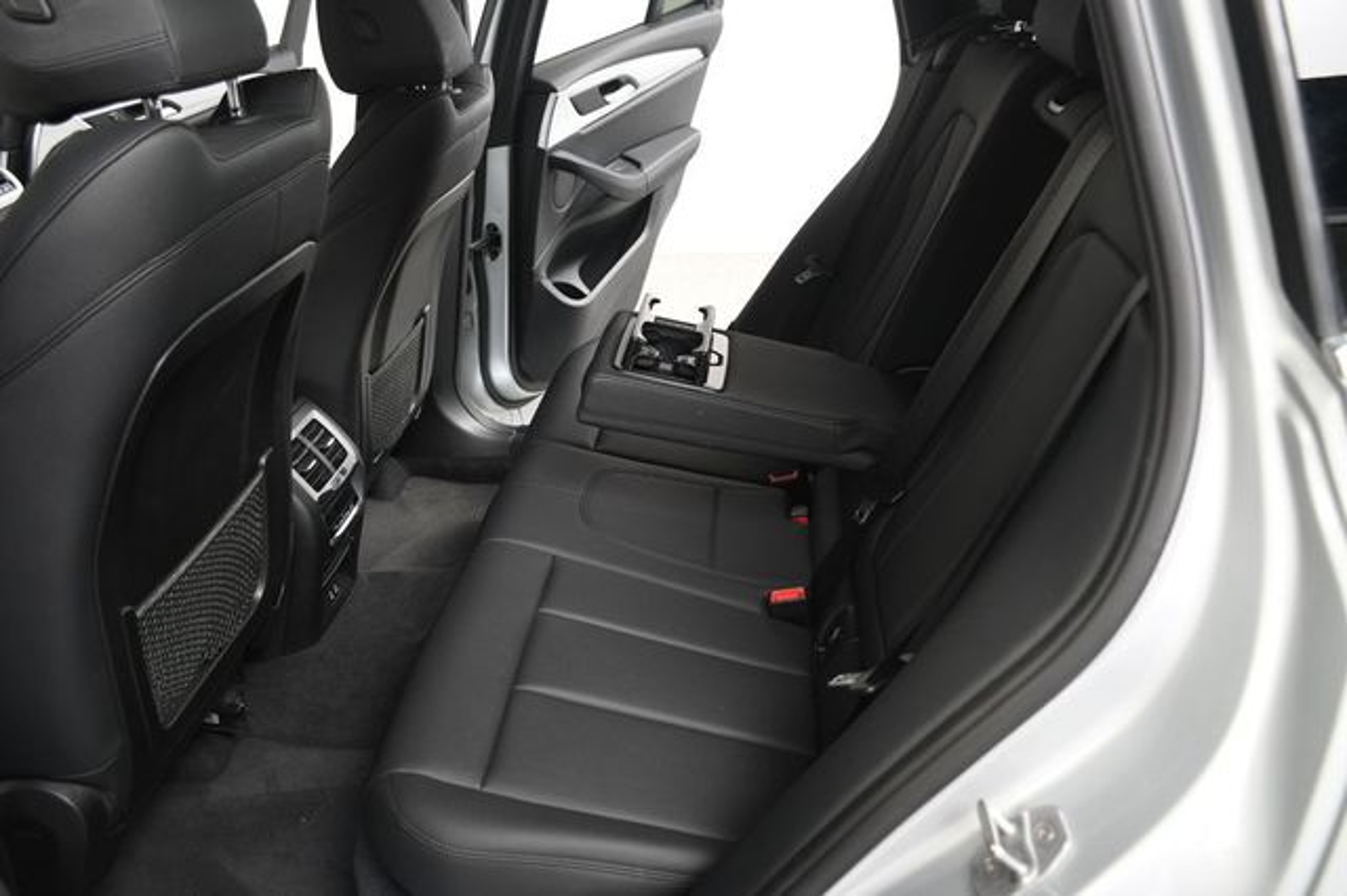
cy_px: 448
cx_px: 674
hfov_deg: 62.0
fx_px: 1122
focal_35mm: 30
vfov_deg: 43.6
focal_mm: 20
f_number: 4
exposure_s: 1/160
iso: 100
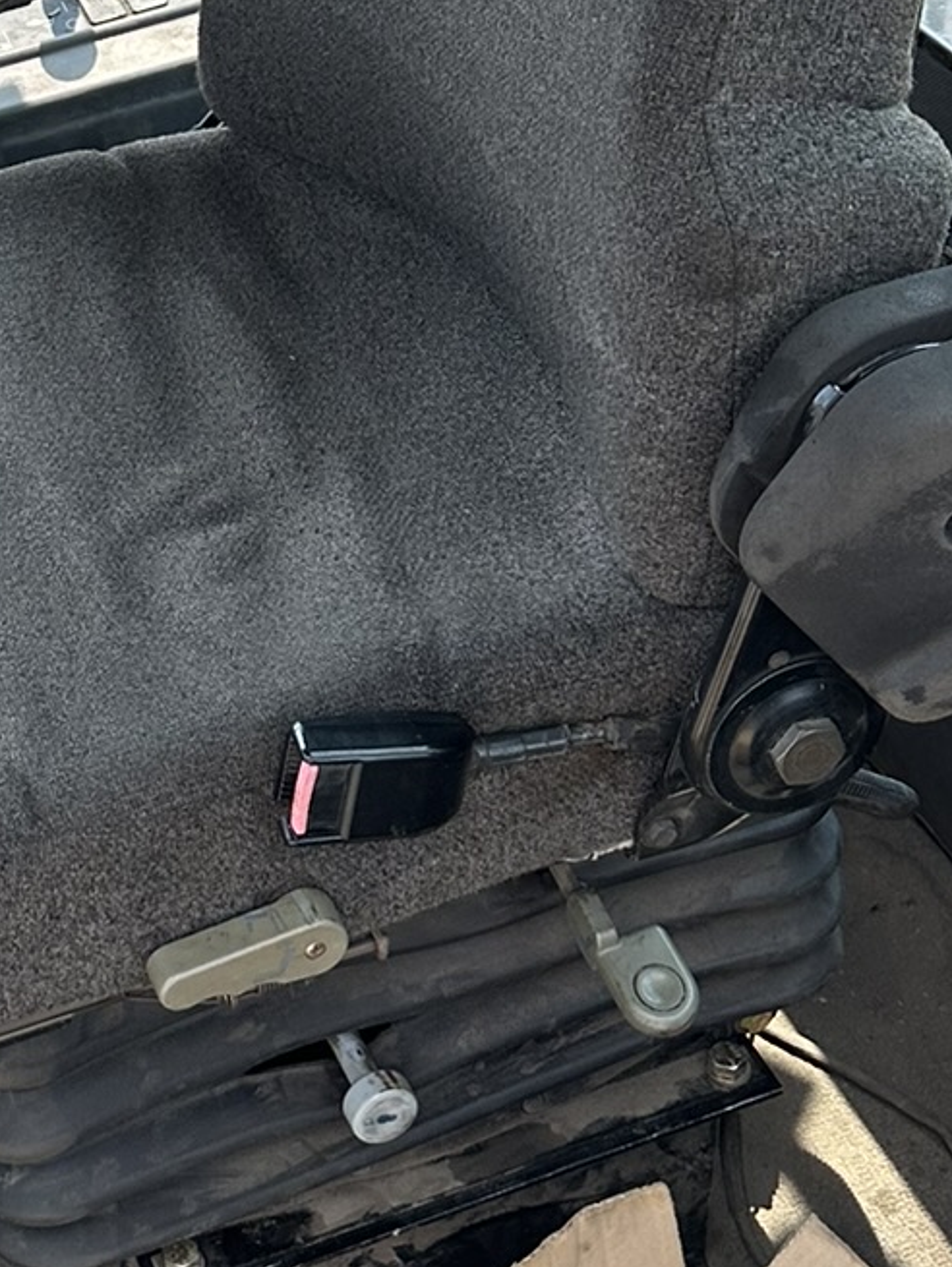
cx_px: 10
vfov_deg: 24.9
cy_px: 41
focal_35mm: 75
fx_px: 2747
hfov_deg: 19.1
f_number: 1.78
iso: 80
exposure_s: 1/927
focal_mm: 6.86
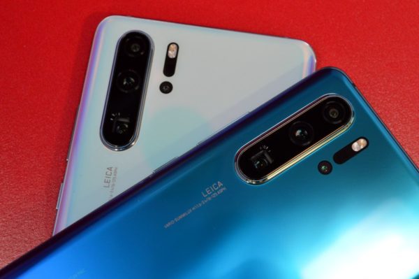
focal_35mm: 57
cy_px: 140
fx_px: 663
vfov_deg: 23.7
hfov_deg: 35.1
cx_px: 210
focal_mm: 38
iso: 1600
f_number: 10
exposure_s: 1/200
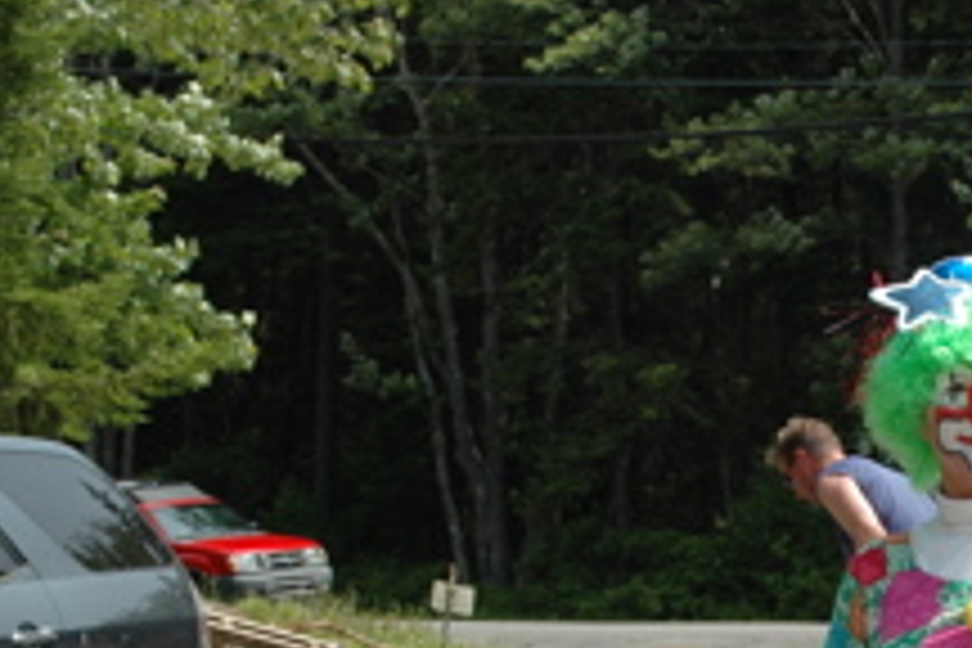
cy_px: 853
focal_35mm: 137
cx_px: 976
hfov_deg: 14.7
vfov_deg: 9.8
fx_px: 3712
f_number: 8
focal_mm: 31
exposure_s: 1/250
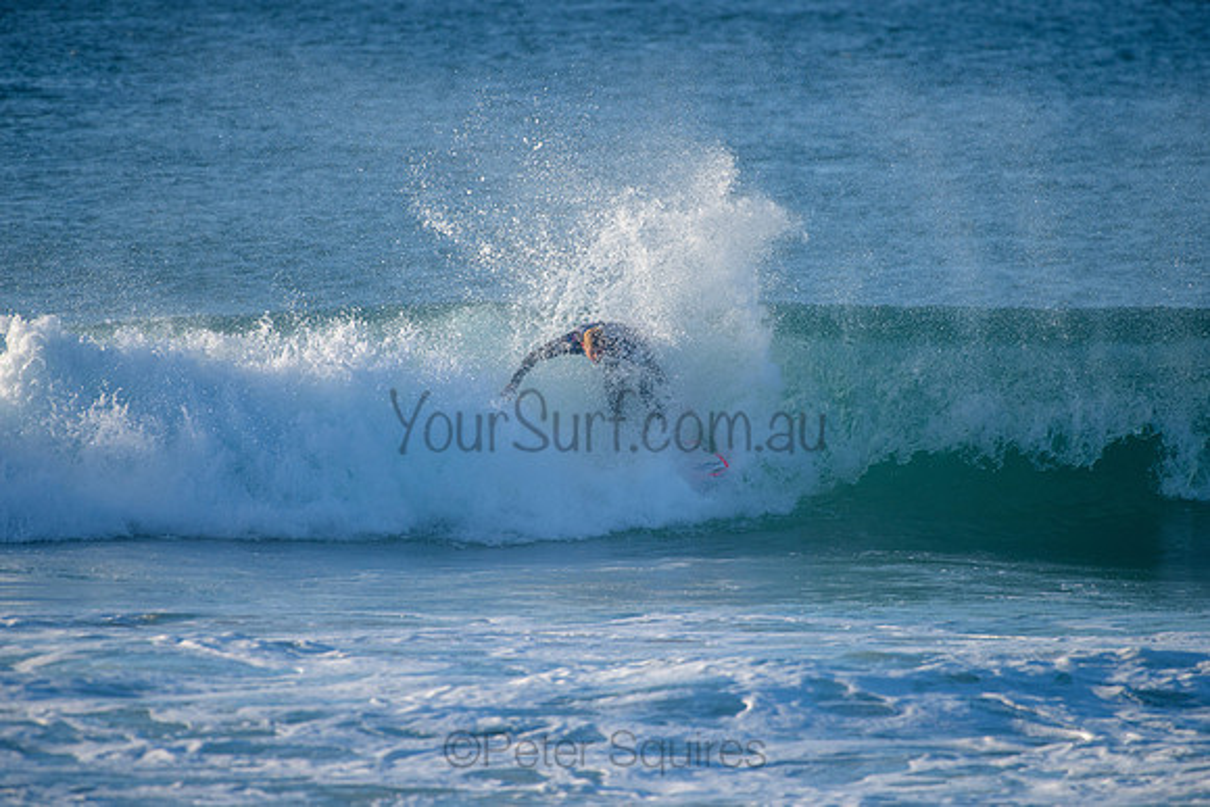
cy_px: 384
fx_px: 18143
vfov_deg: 2.5
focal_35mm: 540
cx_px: 607
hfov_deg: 3.8
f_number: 5.6
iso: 400
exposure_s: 1/2000
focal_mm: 500
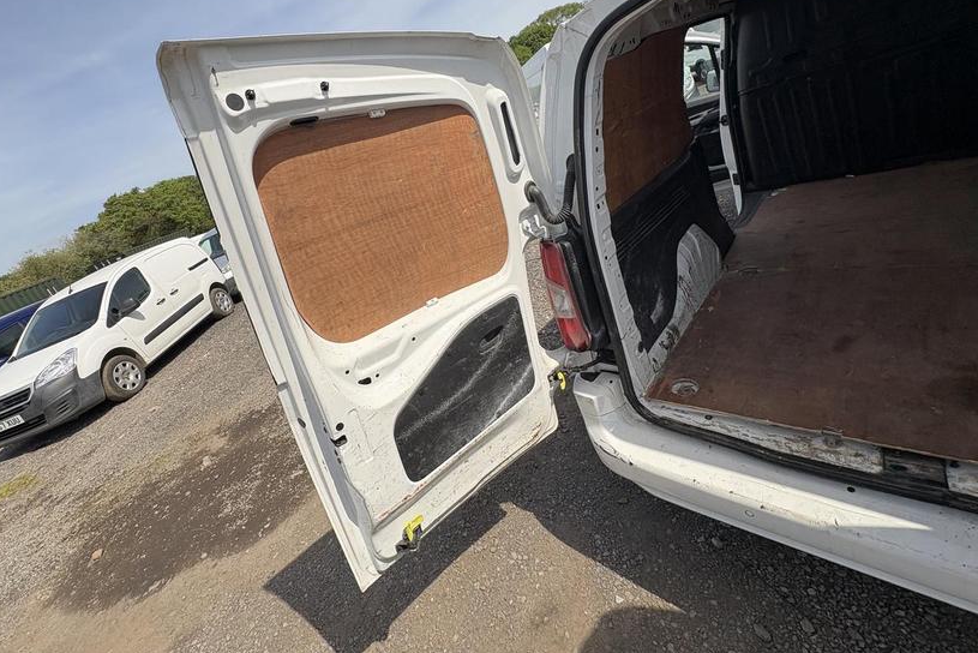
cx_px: 450
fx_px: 435
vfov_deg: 73.2
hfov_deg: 96.5
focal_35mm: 16
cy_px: 271
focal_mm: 2.22
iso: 40
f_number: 2.2
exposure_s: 1/879
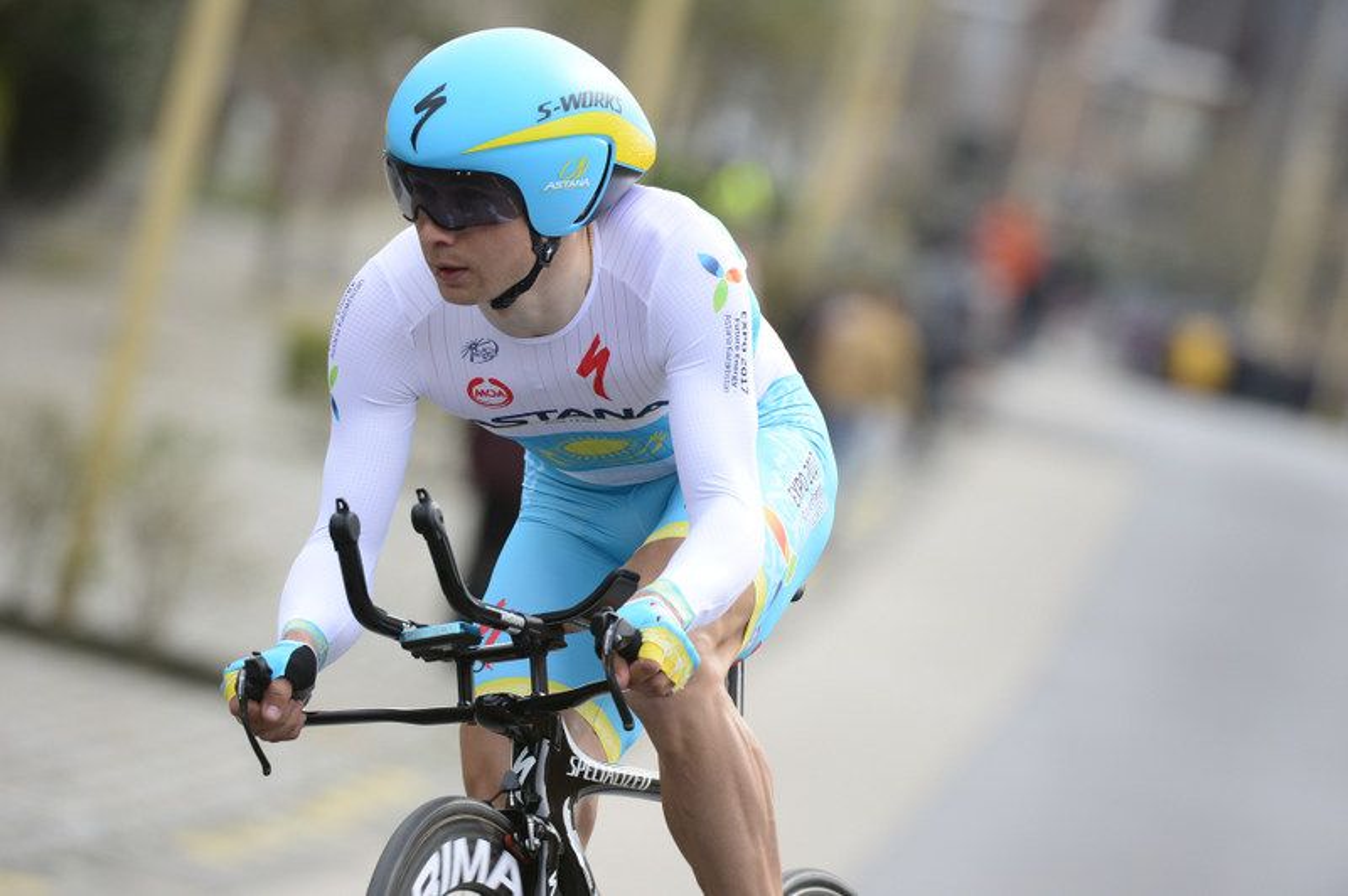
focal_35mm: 400
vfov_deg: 3.4
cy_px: 448
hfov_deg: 5.2
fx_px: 14965
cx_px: 674
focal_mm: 400
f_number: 6.3
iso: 1000
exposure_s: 1/1000
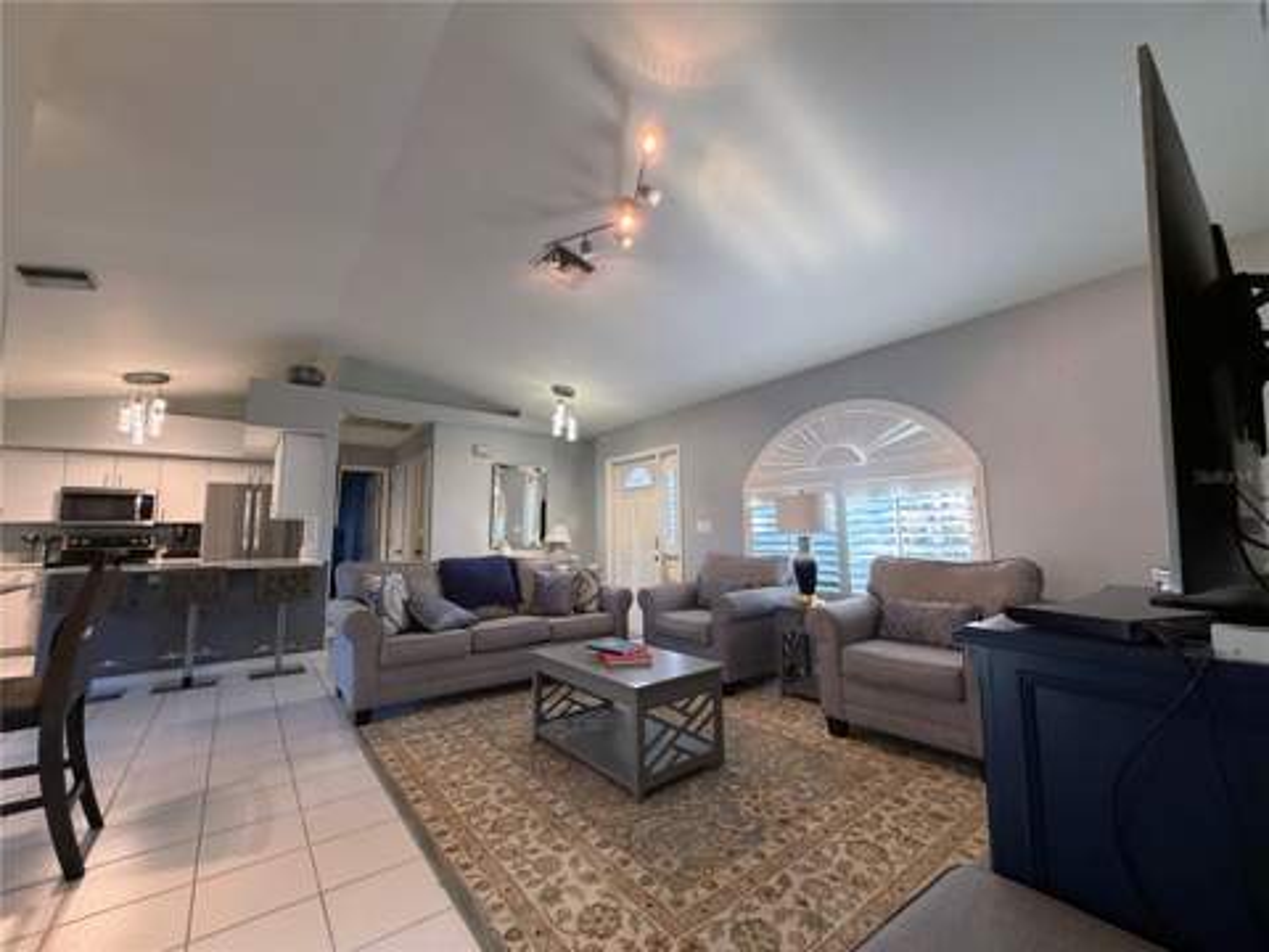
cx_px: 634
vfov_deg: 85.7
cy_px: 476
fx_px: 513
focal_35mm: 14
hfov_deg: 102.1
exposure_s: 1/60
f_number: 2.2
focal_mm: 2.22
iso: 400
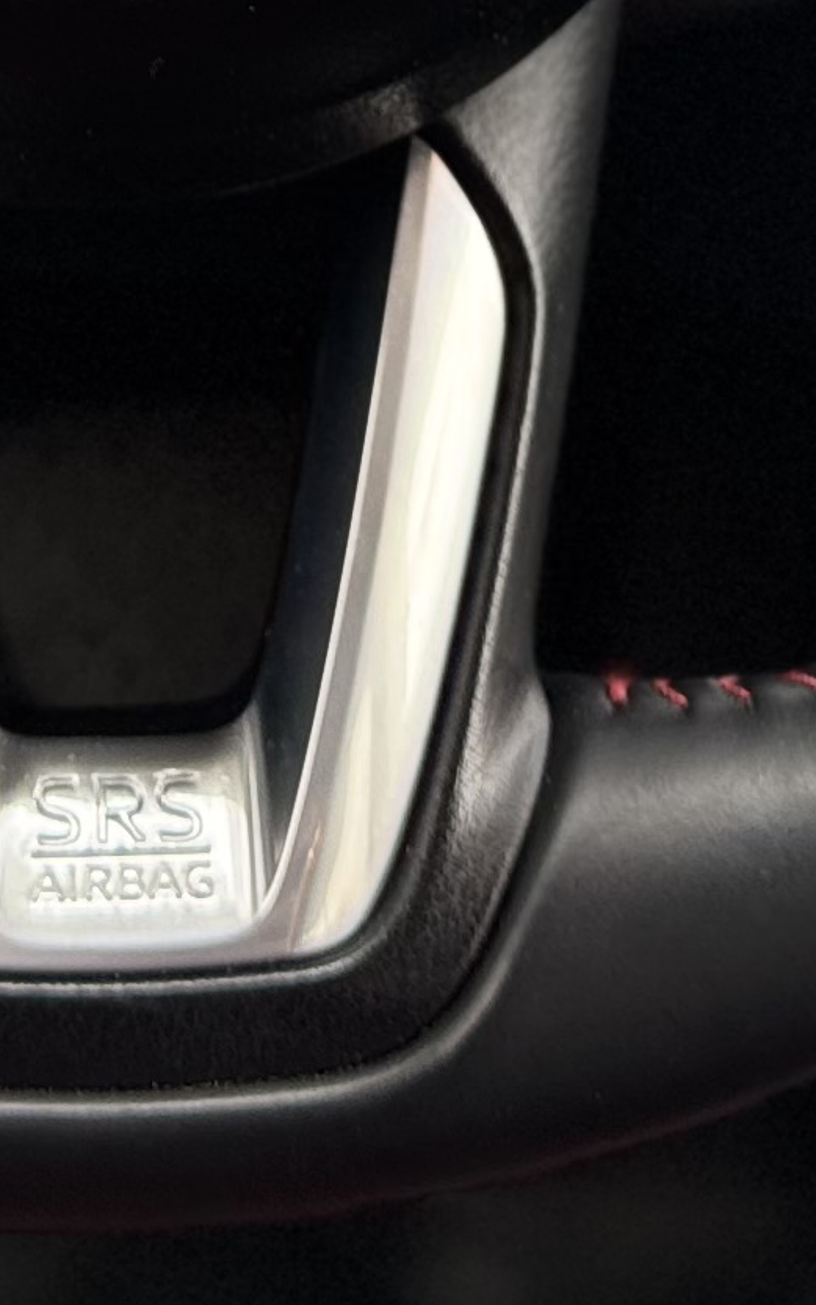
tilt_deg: -20.4
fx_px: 4378
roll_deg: +2.2
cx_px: 36
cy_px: -842
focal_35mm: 123
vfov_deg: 15.2
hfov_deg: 10.6
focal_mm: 6.76
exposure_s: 1/200
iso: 80
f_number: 1.78
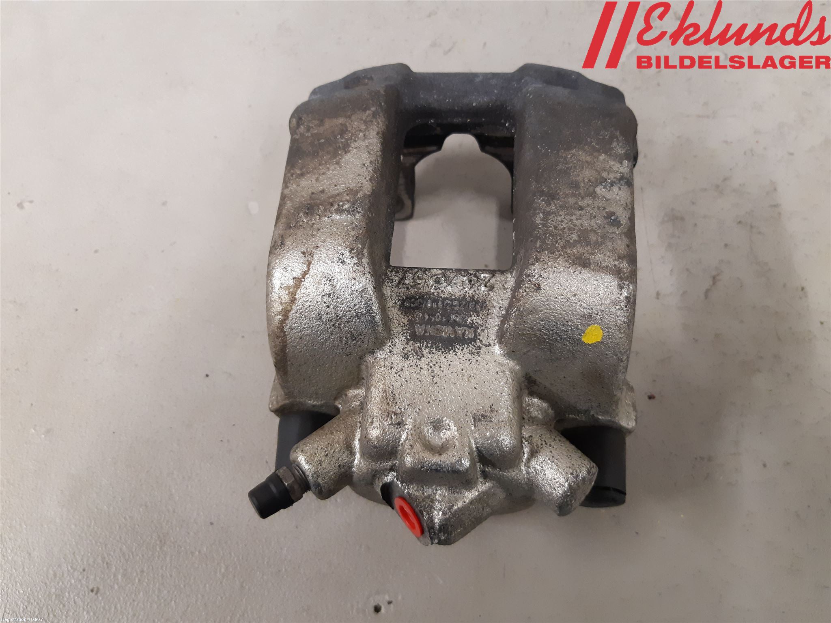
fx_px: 624
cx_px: 416
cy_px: 312
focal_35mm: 26
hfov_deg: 67.3
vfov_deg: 53.1
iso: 250
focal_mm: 3.93
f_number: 1.7
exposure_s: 1/50
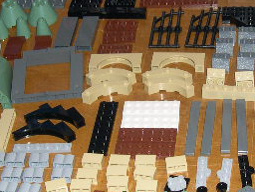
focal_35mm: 95
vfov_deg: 15.6
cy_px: 94
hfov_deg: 20.5
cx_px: 190
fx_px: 700
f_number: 2.8
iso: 100
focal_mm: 8
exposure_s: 1/60
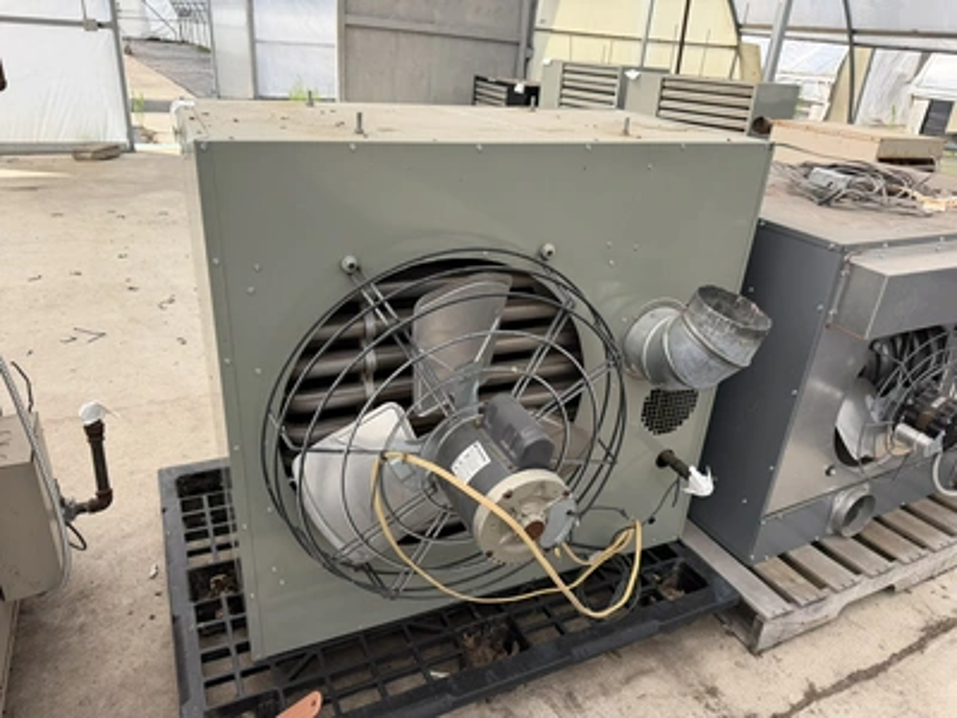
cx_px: 478
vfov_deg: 56.8
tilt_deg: -18.1
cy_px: 359
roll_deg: -5.2
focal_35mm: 24
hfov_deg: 71.6
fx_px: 664
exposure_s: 1/2000
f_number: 1.78
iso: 80
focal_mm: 6.76
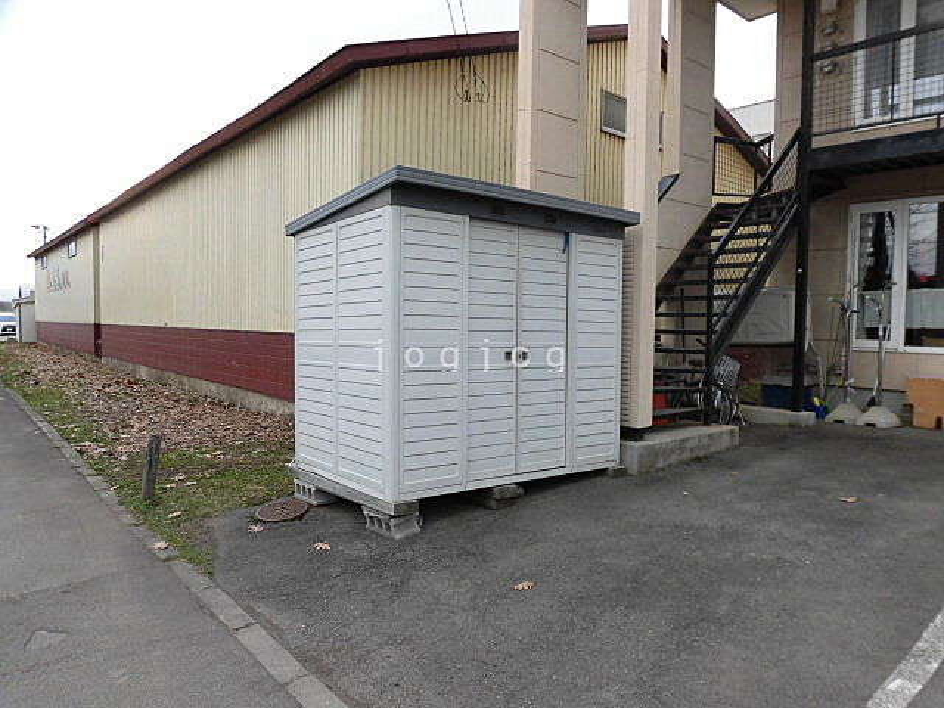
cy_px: 354
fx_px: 654
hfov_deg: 71.6
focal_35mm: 24
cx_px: 472
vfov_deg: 56.8
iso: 100
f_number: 3.1
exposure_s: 1/250
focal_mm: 4.3
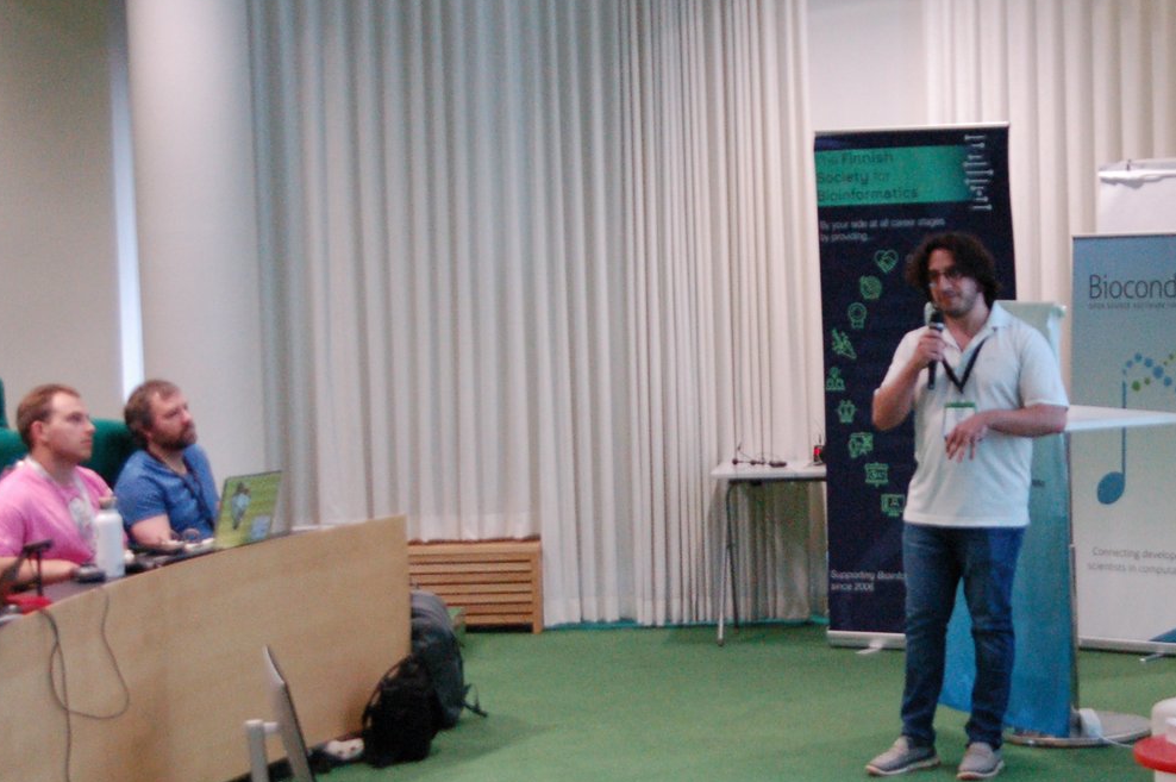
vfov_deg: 16.6
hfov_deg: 24.5
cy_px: 436
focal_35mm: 82
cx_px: 889
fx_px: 2677
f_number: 3.2
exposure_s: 1/125
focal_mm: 27
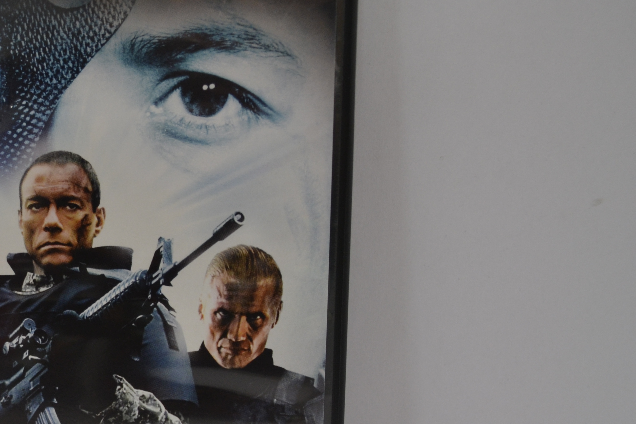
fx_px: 989
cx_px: 77
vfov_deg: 24.1
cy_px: 290
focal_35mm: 56
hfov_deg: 33.9
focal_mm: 20
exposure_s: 1/15
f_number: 3.8
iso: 400
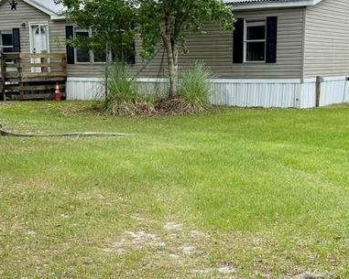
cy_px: 176
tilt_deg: -12.6
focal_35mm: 63
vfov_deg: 24.2
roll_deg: +1.0
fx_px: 651
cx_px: 175
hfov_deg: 30.0
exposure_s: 1/1727
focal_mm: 6.76
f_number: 1.78
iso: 100
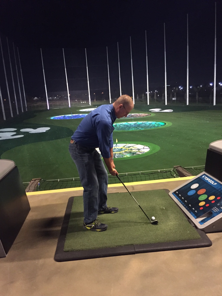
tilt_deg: -12.6
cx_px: 111
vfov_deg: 61.7
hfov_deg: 48.2
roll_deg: +3.6
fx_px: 248
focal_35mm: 29
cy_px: 148
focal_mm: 4.15
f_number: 2.2
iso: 400
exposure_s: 1/15
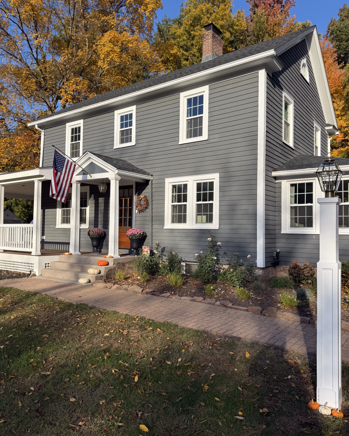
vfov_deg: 66.0
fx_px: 336
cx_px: 181
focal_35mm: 26
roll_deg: -0.3
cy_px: 215
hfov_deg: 54.9
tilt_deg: +2.9
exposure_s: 1/2703
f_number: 1.78
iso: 80
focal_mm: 6.76
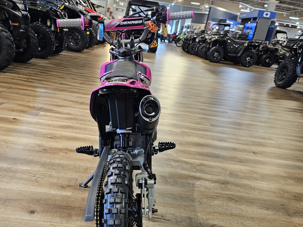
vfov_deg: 47.8
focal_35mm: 29
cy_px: 142
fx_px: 254
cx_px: 129
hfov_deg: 61.4
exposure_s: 1/120
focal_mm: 6.3
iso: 800
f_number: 1.7
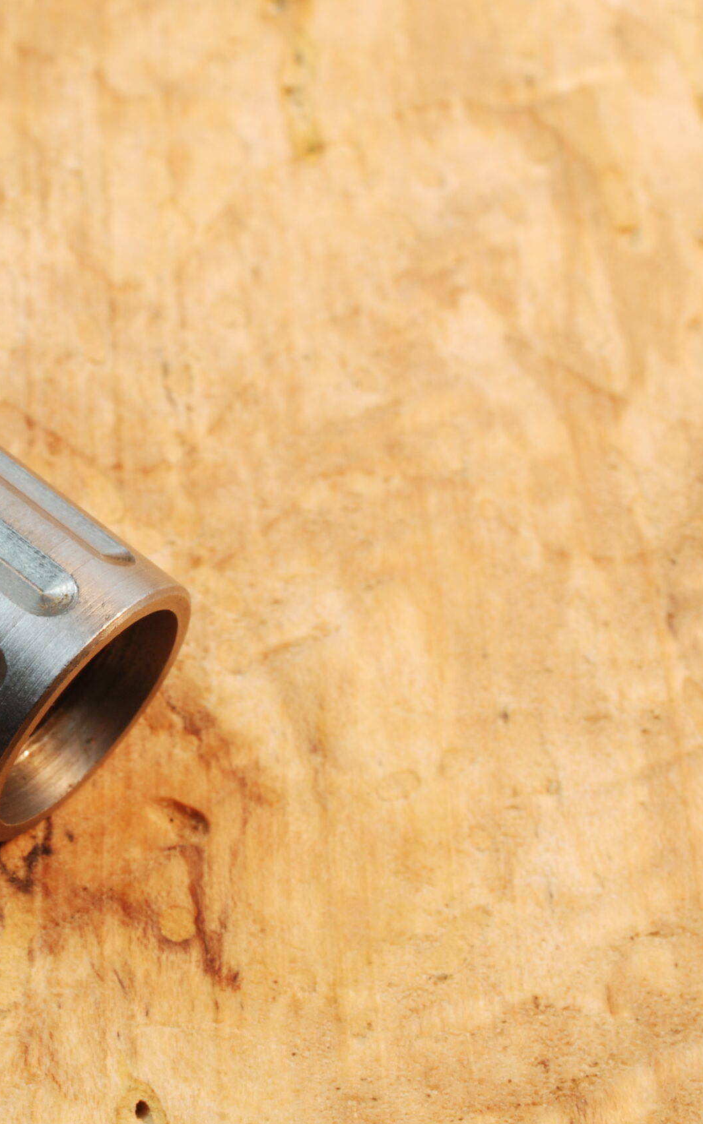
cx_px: -19
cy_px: 559
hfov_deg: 14.0
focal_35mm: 92
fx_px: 2820
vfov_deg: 22.6
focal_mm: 40
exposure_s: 1/13
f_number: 22
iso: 200
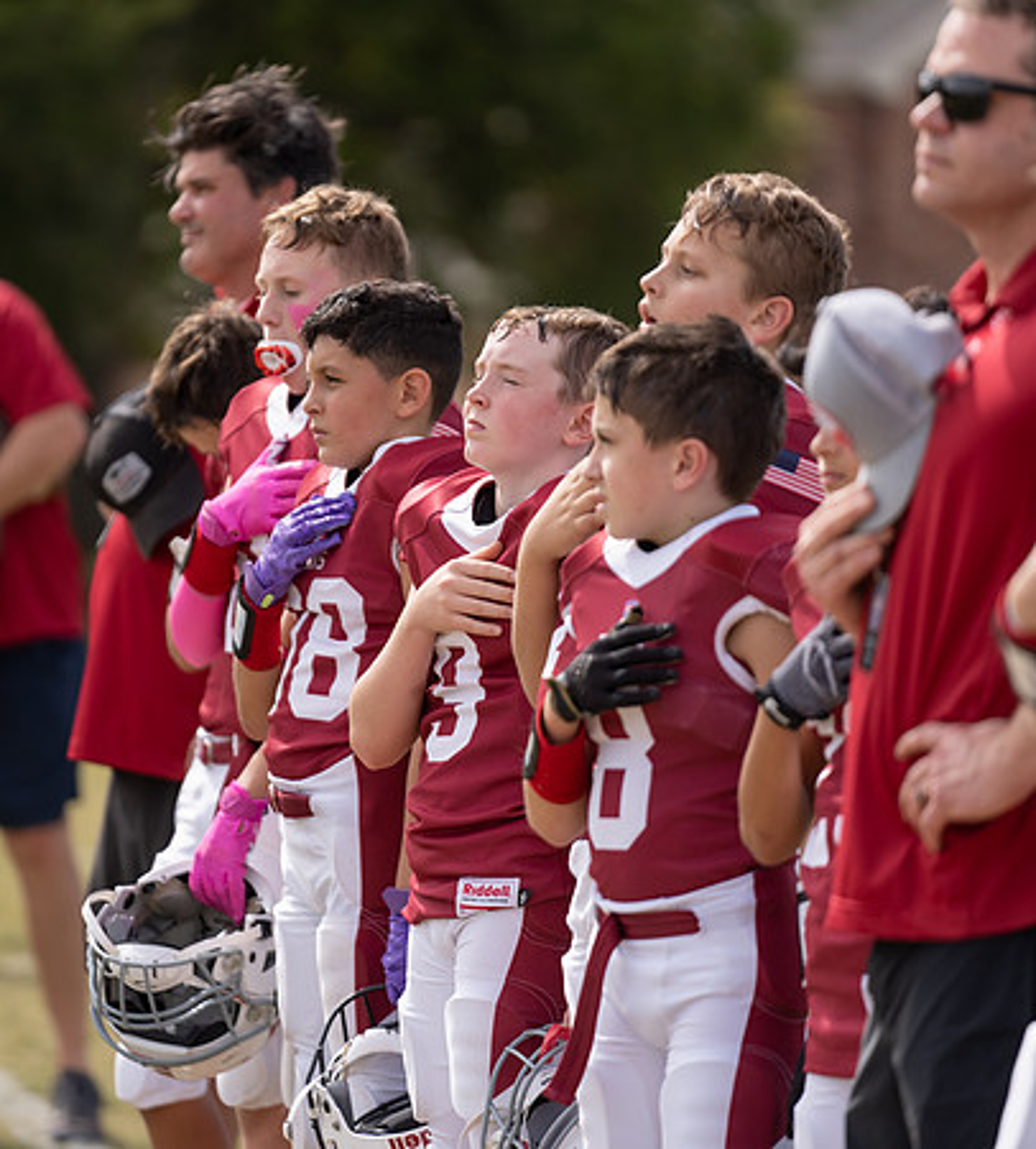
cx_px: 327
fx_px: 9930
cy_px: 552
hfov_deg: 6.0
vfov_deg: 6.6
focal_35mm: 278
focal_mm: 200
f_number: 2.8
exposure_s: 1/1000
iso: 100
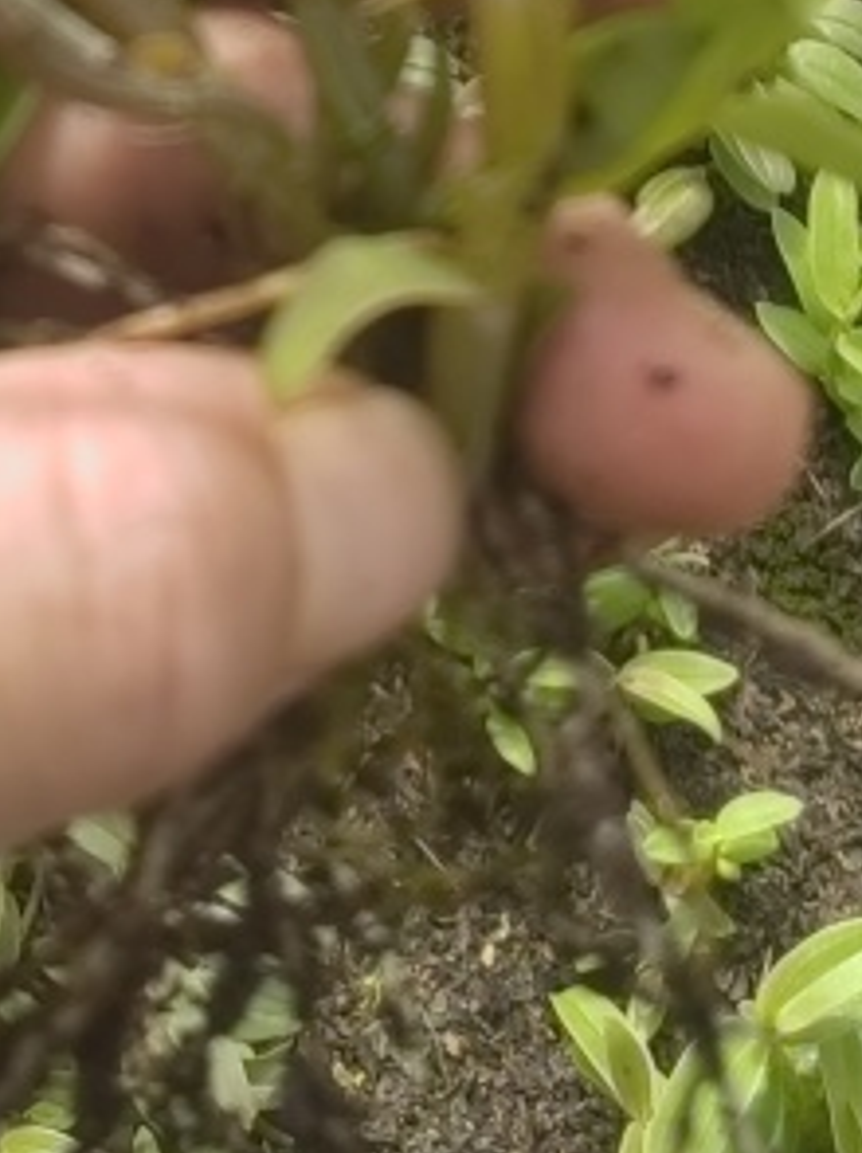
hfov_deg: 15.0
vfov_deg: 16.8
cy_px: -884
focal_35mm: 98
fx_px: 3259
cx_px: 243
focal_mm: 5.52
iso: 50
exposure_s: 1/376
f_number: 1.9
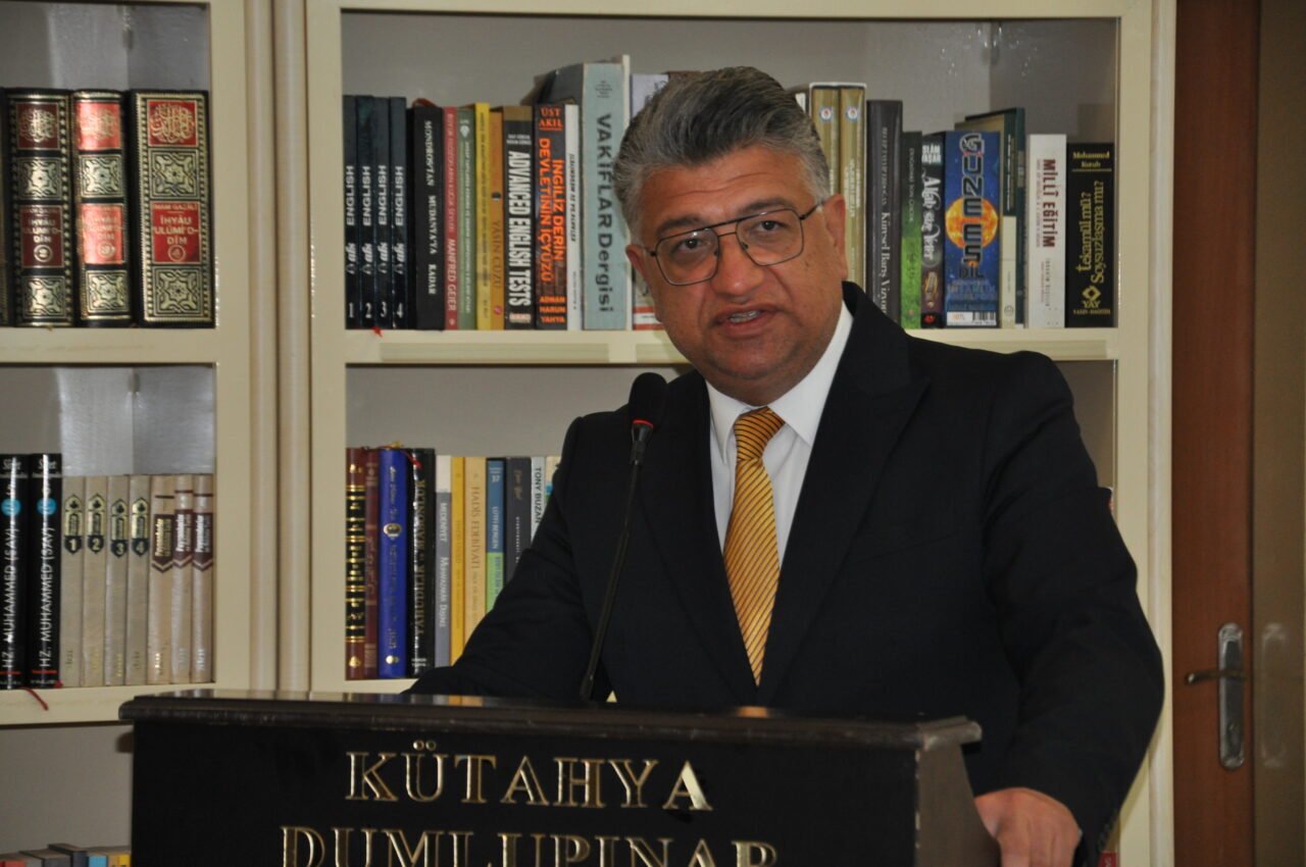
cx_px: 653
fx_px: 5706
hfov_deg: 13.1
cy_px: 434
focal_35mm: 158
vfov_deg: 8.7
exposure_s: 1/60
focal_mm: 105
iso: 800
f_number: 5.6
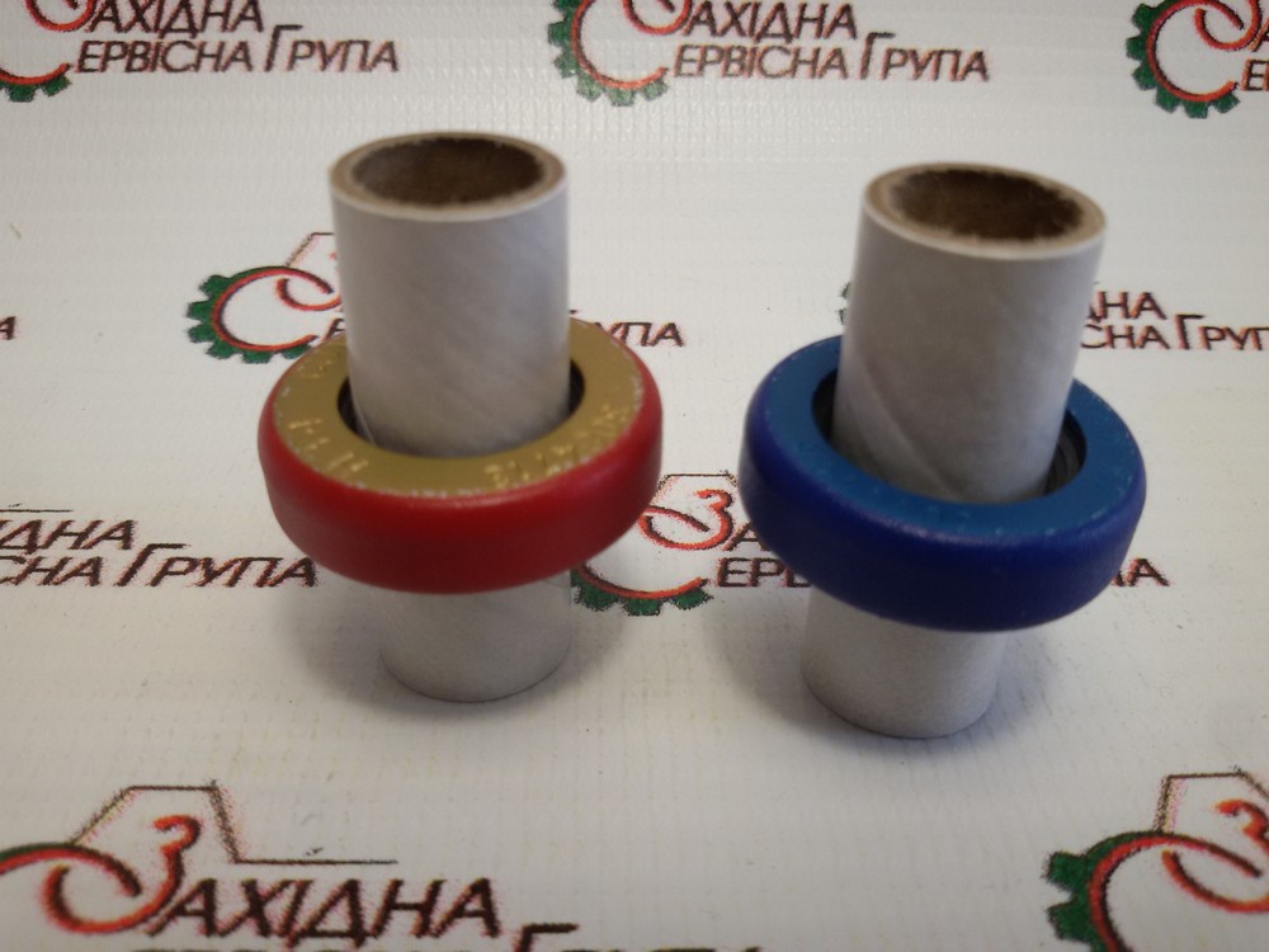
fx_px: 1136
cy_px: 476
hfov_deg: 58.4
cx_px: 634
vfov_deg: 45.4
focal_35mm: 31
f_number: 2.4
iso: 50
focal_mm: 2.93
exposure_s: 1/100
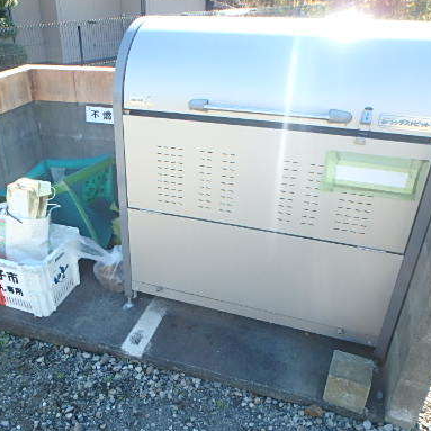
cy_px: 235
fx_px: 437
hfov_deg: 51.7
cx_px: 149
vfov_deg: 52.5
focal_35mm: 31
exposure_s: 1/250
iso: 250
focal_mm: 3.7
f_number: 3.5
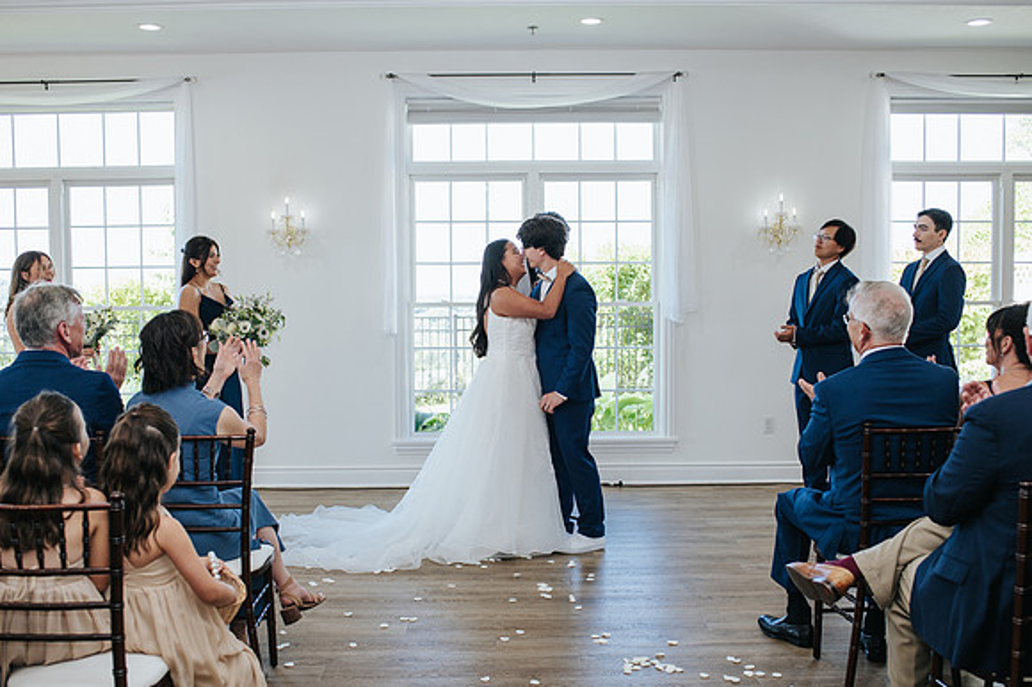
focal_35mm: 39
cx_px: 495
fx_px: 1121
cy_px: 381
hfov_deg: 49.4
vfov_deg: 34.0
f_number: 3.5
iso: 360
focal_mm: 35
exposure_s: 1/200
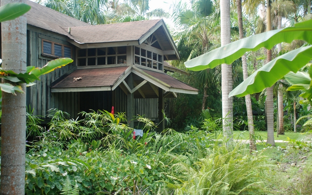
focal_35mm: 49
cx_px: 155
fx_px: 413
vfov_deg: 26.6
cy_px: 104
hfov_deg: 41.4
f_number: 4.2
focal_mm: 31
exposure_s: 1/60
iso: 200
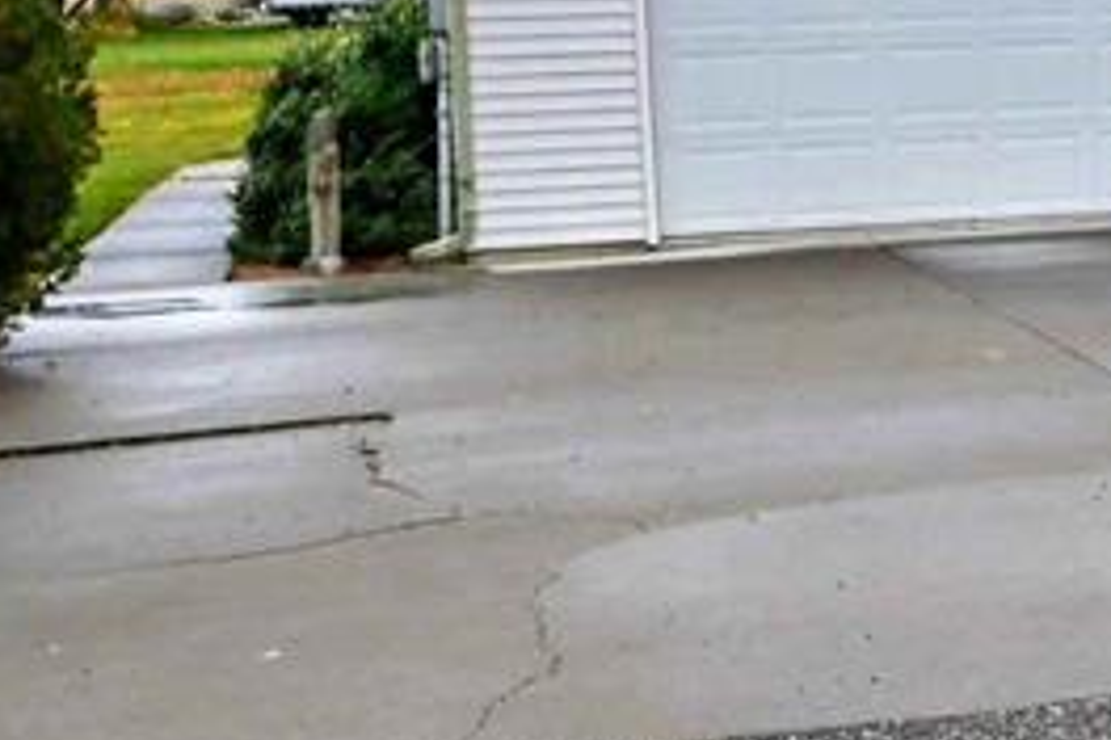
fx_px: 2870
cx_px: 1578
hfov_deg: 19.6
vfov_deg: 14.6
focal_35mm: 93
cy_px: 118
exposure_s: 1/320
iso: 400
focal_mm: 24
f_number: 8
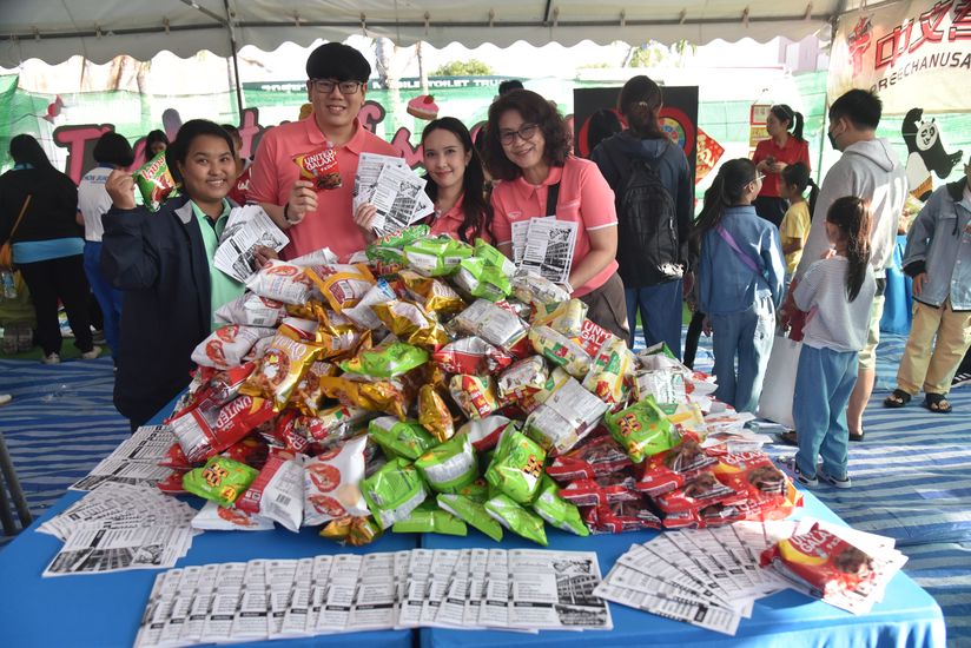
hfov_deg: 67.4
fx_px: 728
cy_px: 324
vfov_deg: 48.0
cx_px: 486
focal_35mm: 27
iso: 1600
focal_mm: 27
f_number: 4
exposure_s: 1/800
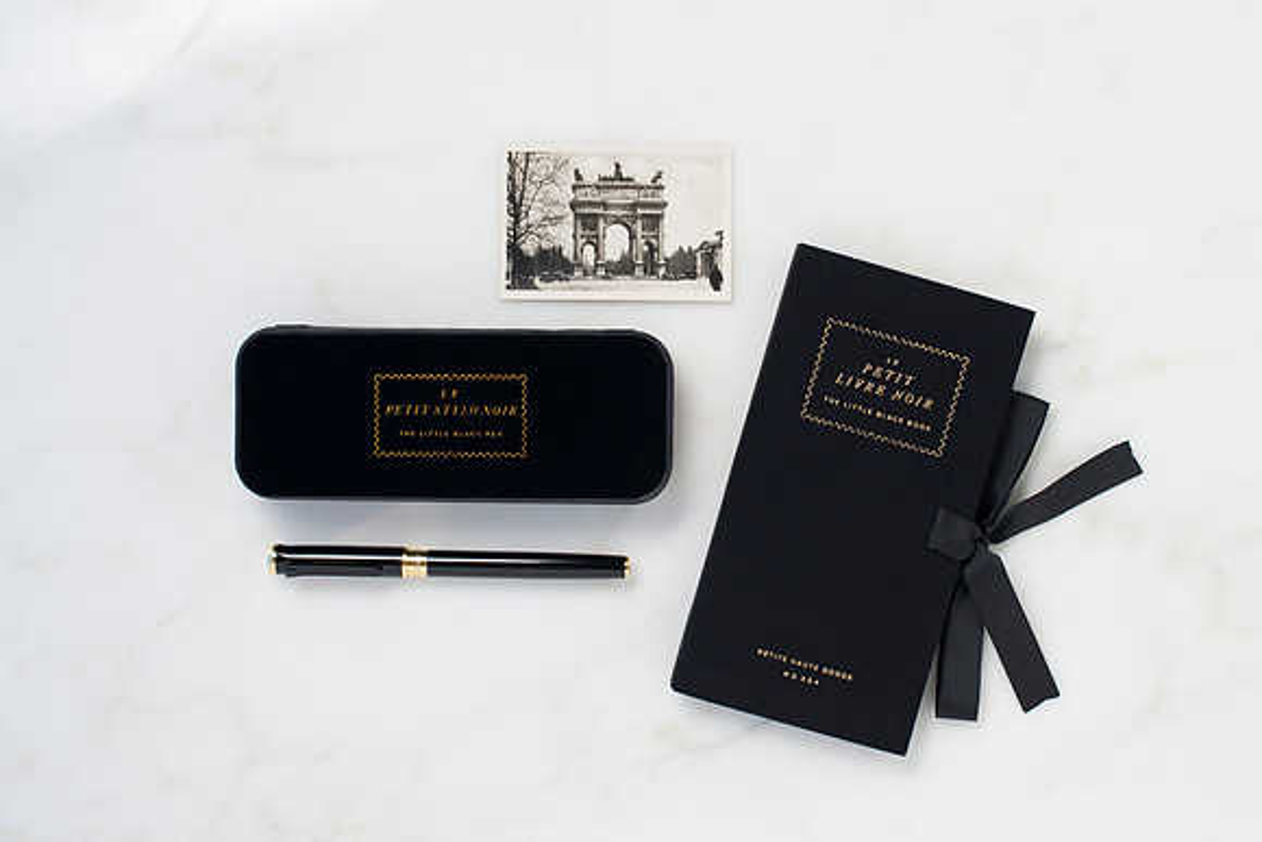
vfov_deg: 23.6
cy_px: 362
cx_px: 681
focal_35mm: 57
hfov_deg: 34.8
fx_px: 2014
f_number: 10
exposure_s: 1/80
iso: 250
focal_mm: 50
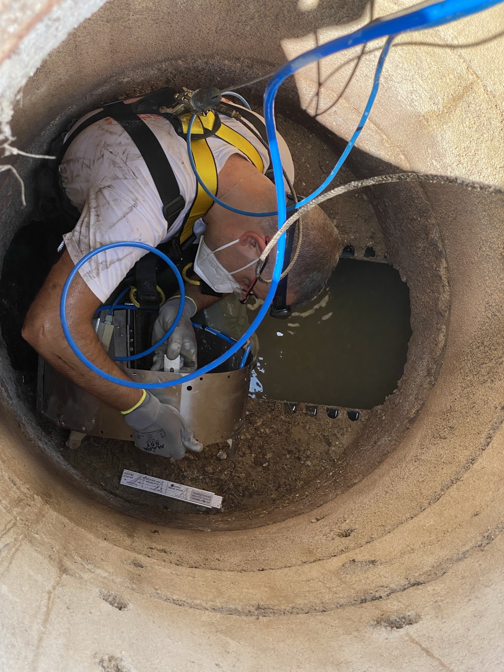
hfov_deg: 28.0
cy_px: 336
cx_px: 252
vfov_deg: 36.8
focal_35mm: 52
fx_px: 1009
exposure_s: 1/247
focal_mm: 6
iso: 20
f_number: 2
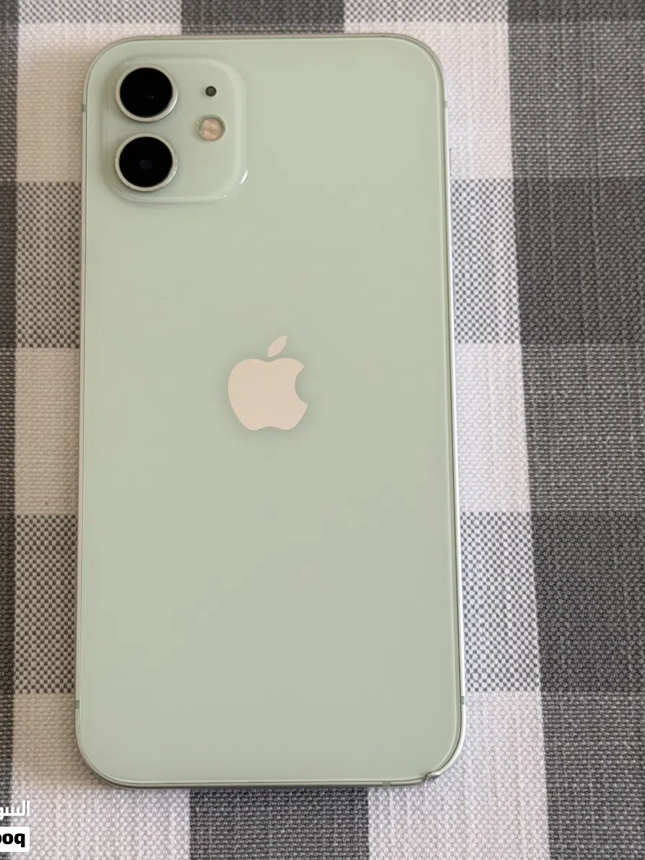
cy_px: 377
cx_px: 277
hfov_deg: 26.5
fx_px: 1367
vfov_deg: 34.9
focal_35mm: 55
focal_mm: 6.76
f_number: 1.78
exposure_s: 1/121
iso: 100
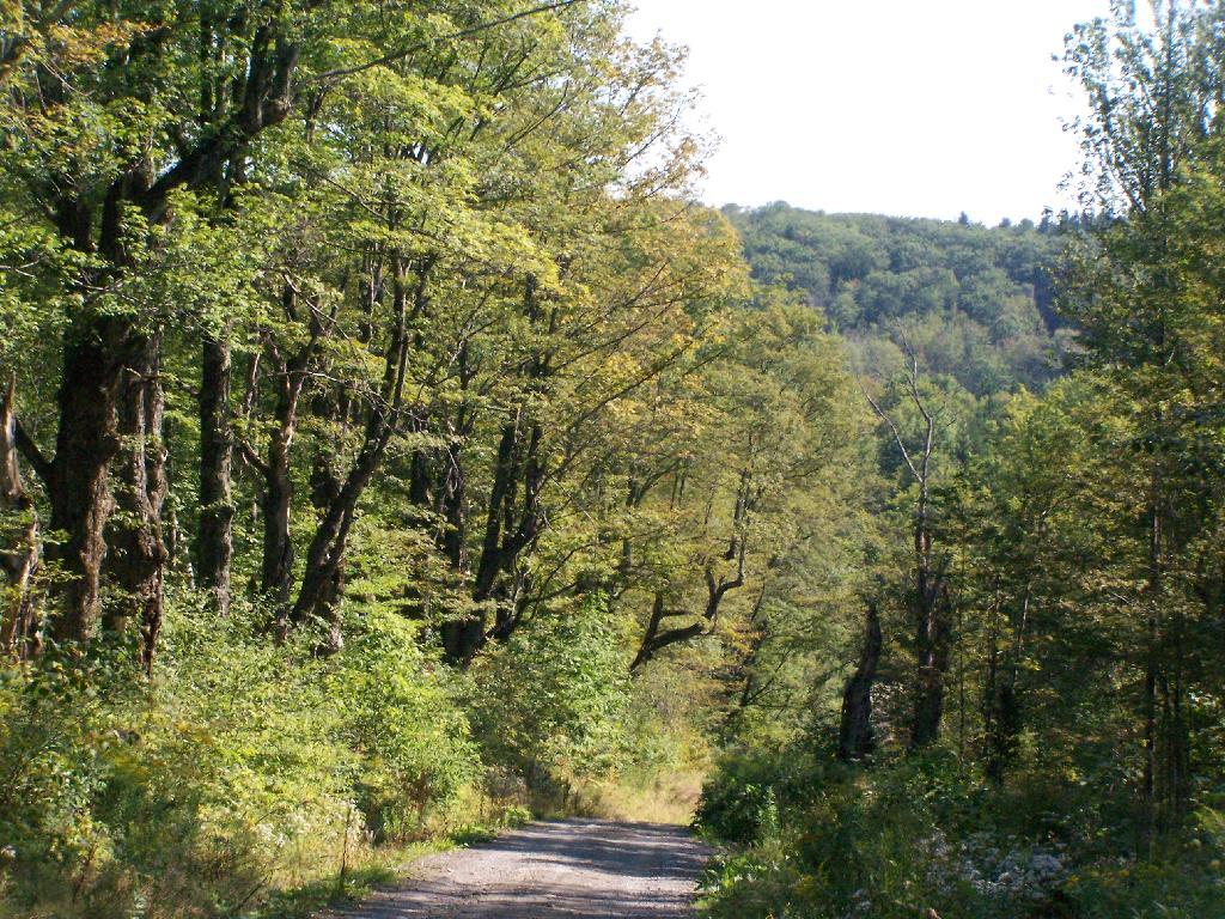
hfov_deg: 20.9
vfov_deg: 15.7
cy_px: 460
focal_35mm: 94
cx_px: 612
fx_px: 3326
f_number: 6.3
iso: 400
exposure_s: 1/640
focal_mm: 15.6
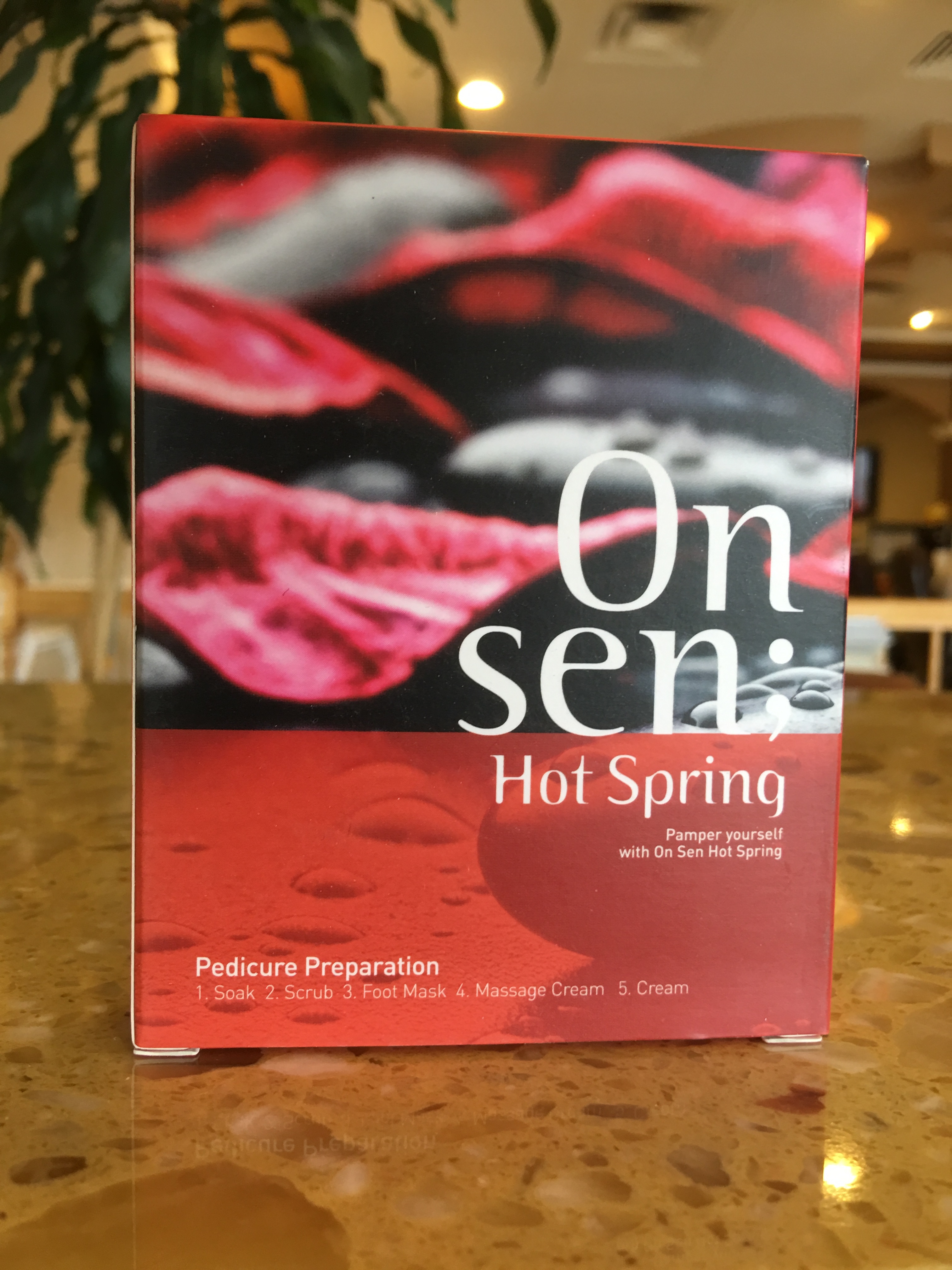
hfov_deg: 48.2
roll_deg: -1.5
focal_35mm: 29
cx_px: 476
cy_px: 635
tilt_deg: -2.8
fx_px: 1063
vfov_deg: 61.7
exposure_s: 1/15
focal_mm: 4.15
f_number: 2.2
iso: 32
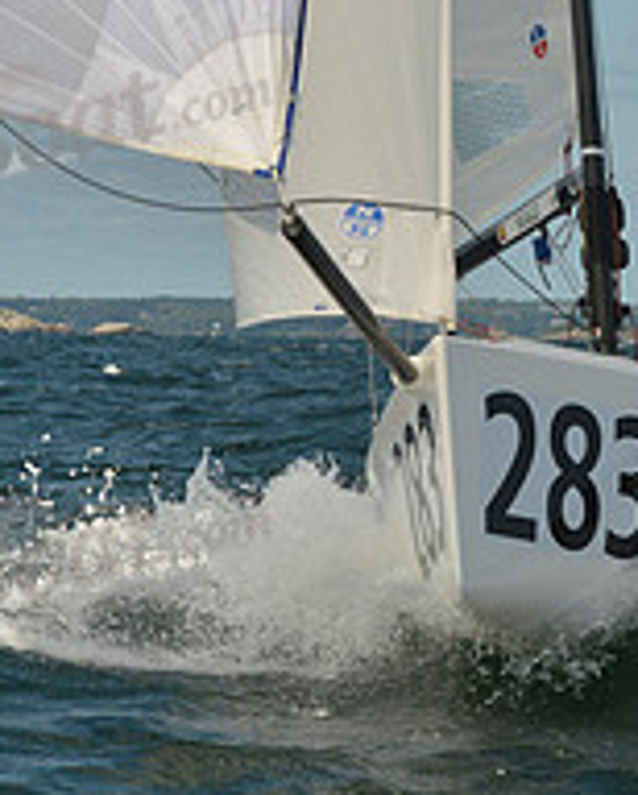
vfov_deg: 9.7
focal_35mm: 198
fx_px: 4666
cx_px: 489
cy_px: 308
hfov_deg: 7.8
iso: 400
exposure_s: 1/1600
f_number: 10
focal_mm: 70
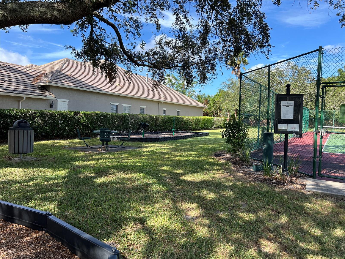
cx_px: 172
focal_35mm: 26
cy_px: 130
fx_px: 259
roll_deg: -0.8
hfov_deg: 67.3
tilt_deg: +0.3
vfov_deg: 53.1
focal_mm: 5.7
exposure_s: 1/1280
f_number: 1.5
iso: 50
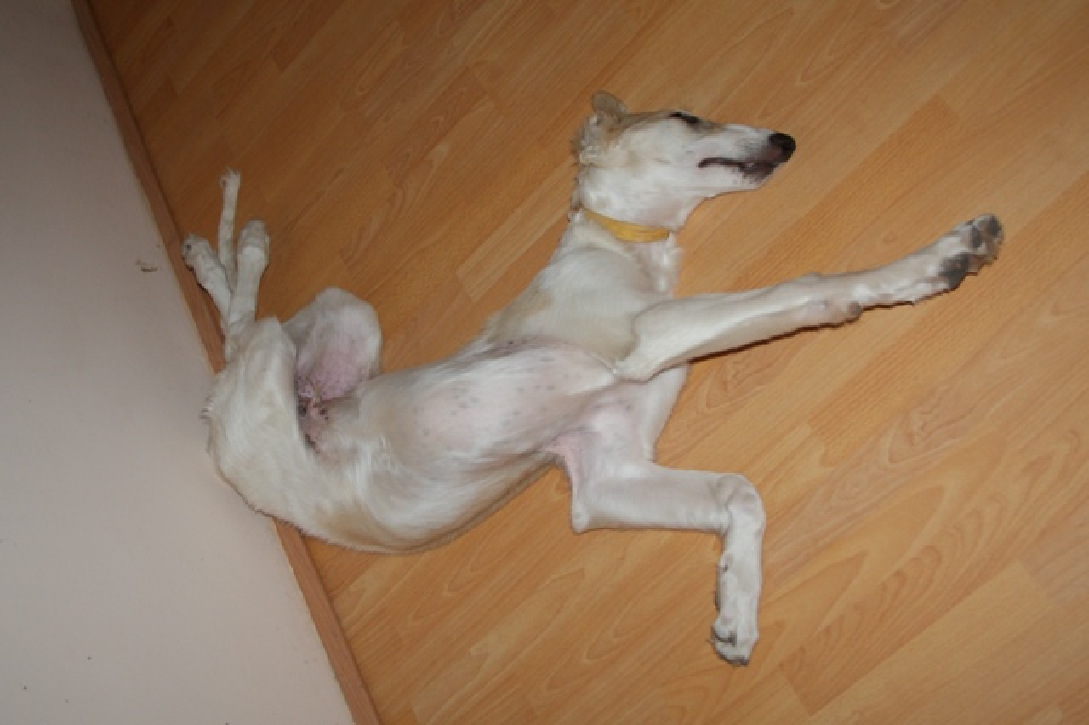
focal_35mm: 36
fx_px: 1088
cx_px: 544
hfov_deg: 53.2
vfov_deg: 36.8
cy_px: 362
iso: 400
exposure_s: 1/60
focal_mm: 24
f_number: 5.6
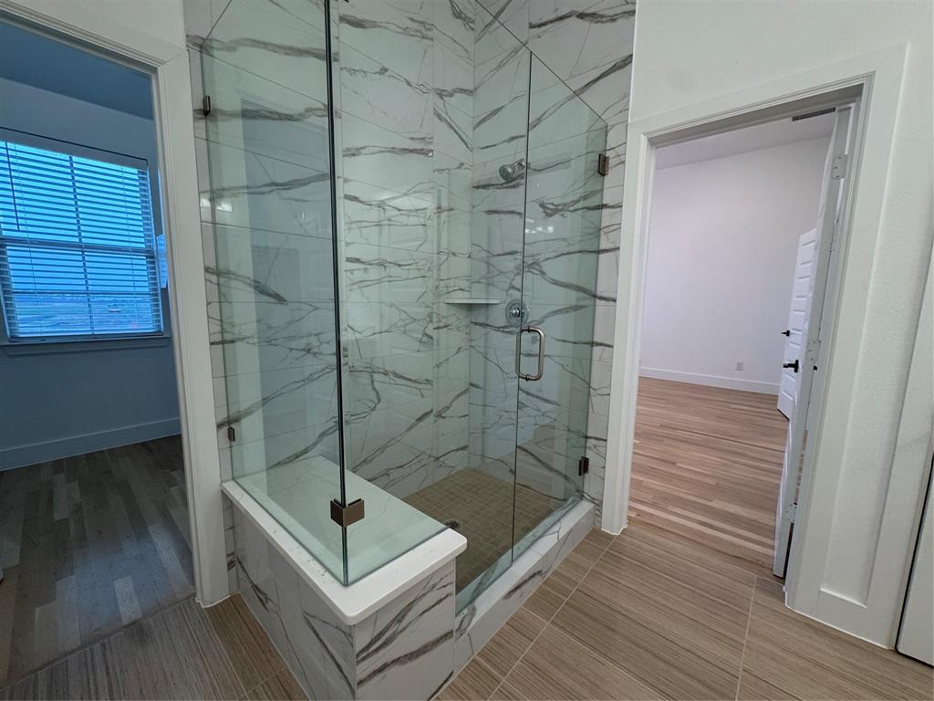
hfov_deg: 102.1
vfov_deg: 85.7
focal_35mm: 14
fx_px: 378
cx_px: 467
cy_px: 350
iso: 160
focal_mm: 2.22
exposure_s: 1/120
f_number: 2.2
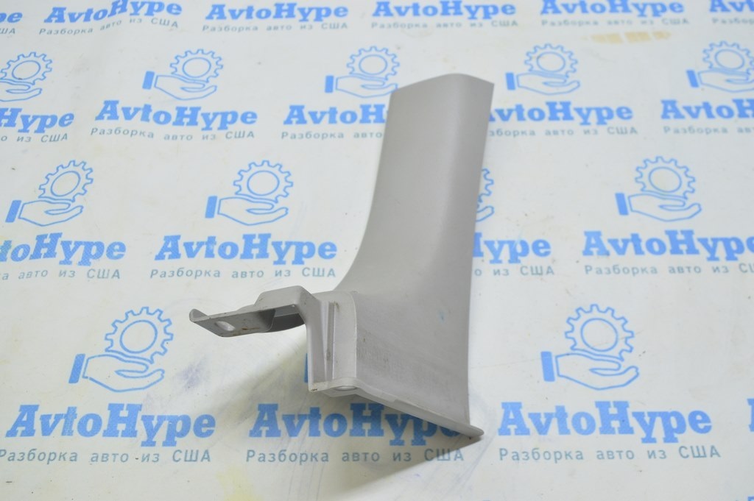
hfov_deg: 57.3
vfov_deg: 39.9
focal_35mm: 33
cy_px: 250
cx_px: 377
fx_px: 691
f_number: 5.6
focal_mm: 22
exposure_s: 1/20
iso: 400
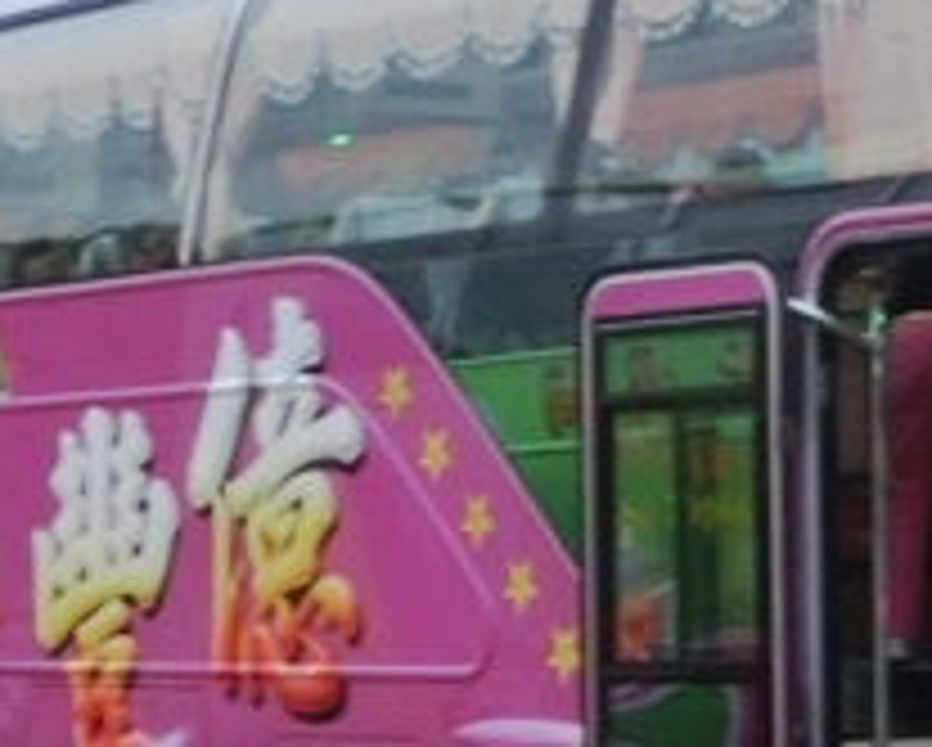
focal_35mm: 177
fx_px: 4887
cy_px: 405
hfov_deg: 10.8
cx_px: 1004
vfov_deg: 8.7
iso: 800
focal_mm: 8.29
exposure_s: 1/80
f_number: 4.2
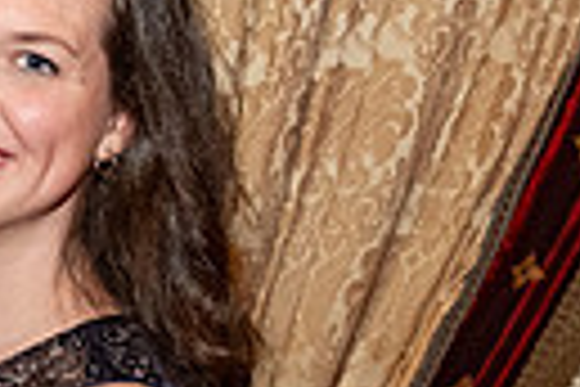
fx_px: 2030
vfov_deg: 10.6
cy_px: 551
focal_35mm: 126
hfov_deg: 13.6
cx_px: -625
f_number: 2.8
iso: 2500
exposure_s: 1/125
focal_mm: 18.8
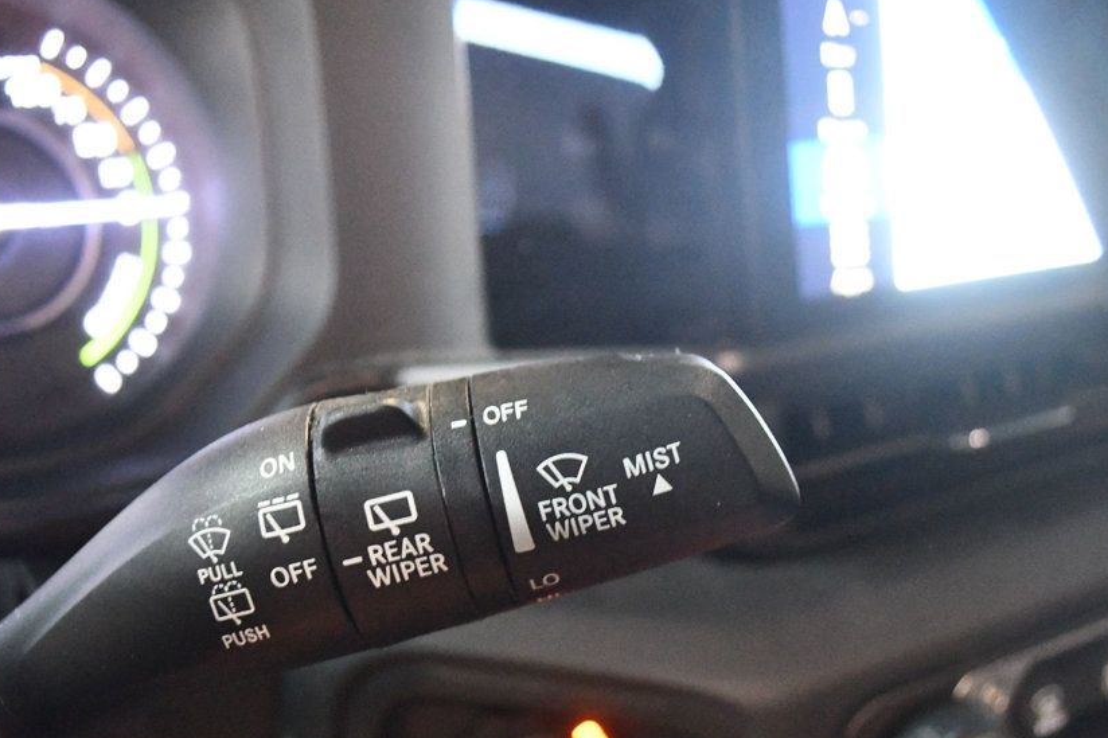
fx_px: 1262
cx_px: 541
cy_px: 433
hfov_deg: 47.4
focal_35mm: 41
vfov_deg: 32.5
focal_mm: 22
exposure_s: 1/40
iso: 12800
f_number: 4
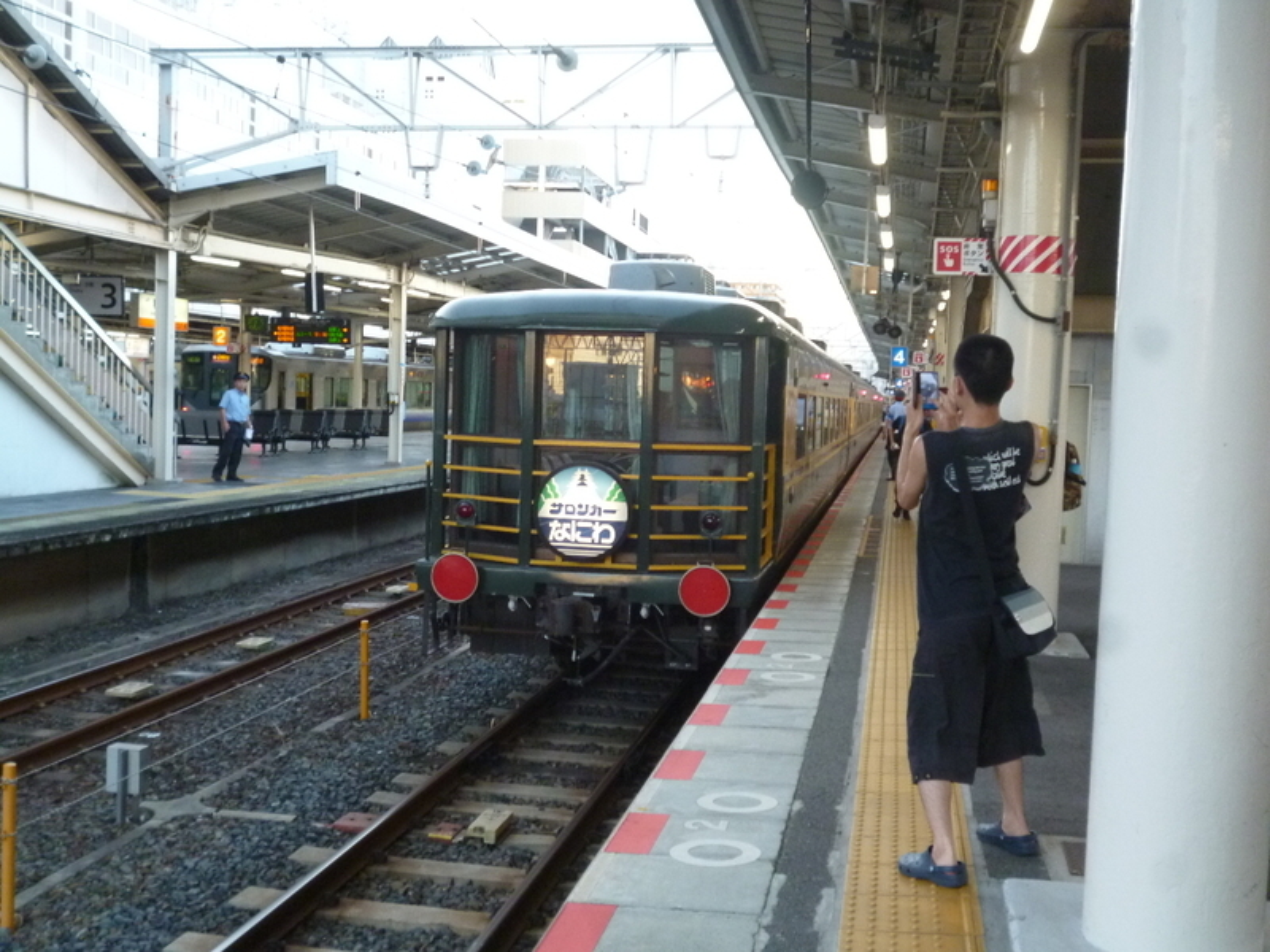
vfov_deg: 35.1
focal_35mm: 41
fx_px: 1504
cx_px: 635
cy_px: 476
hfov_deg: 45.8
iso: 400
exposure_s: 1/60
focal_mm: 7.3
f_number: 3.7
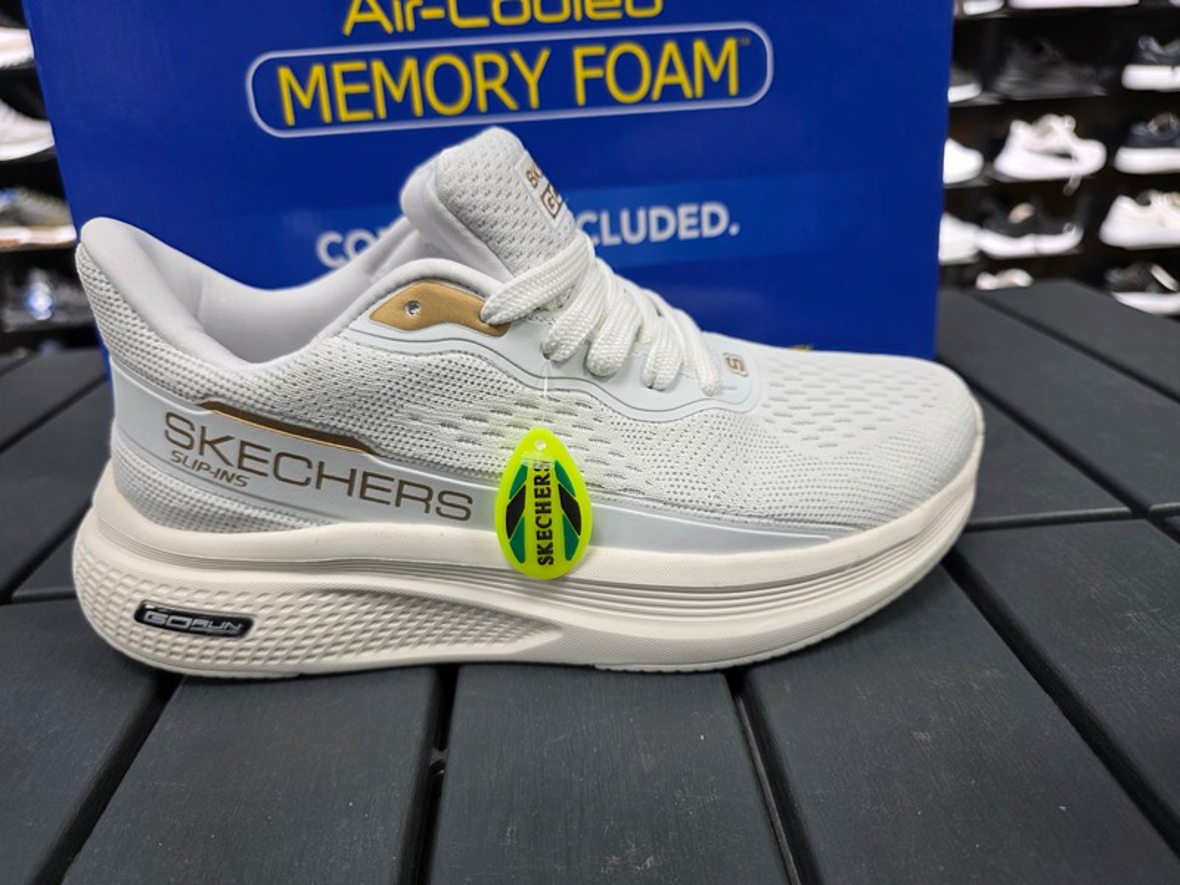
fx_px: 784
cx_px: 590
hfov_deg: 73.9
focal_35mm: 23
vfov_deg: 58.9
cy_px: 442
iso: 160
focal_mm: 6.3
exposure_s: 1/100
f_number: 1.7
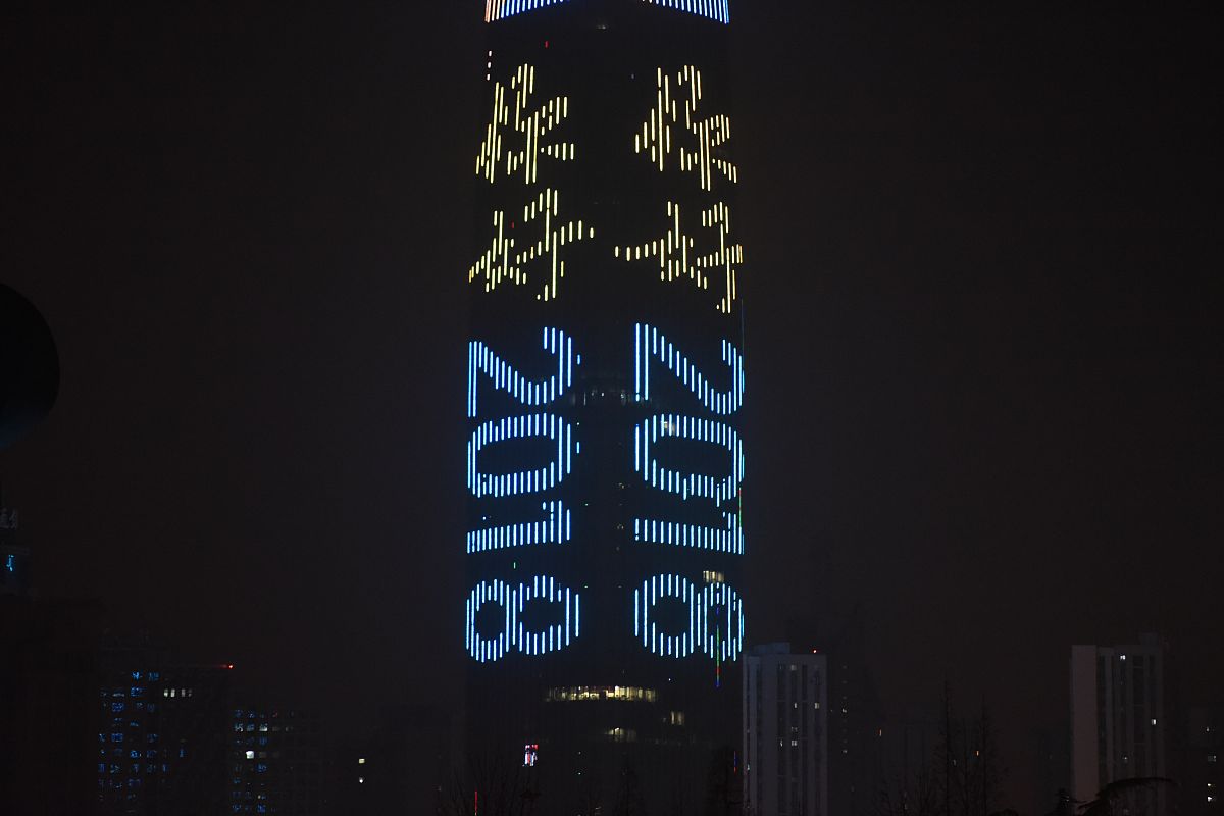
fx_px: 6799
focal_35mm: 200
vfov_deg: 6.9
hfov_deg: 10.3
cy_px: 408
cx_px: 612
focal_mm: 200
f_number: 2.8
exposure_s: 1/100
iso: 5600
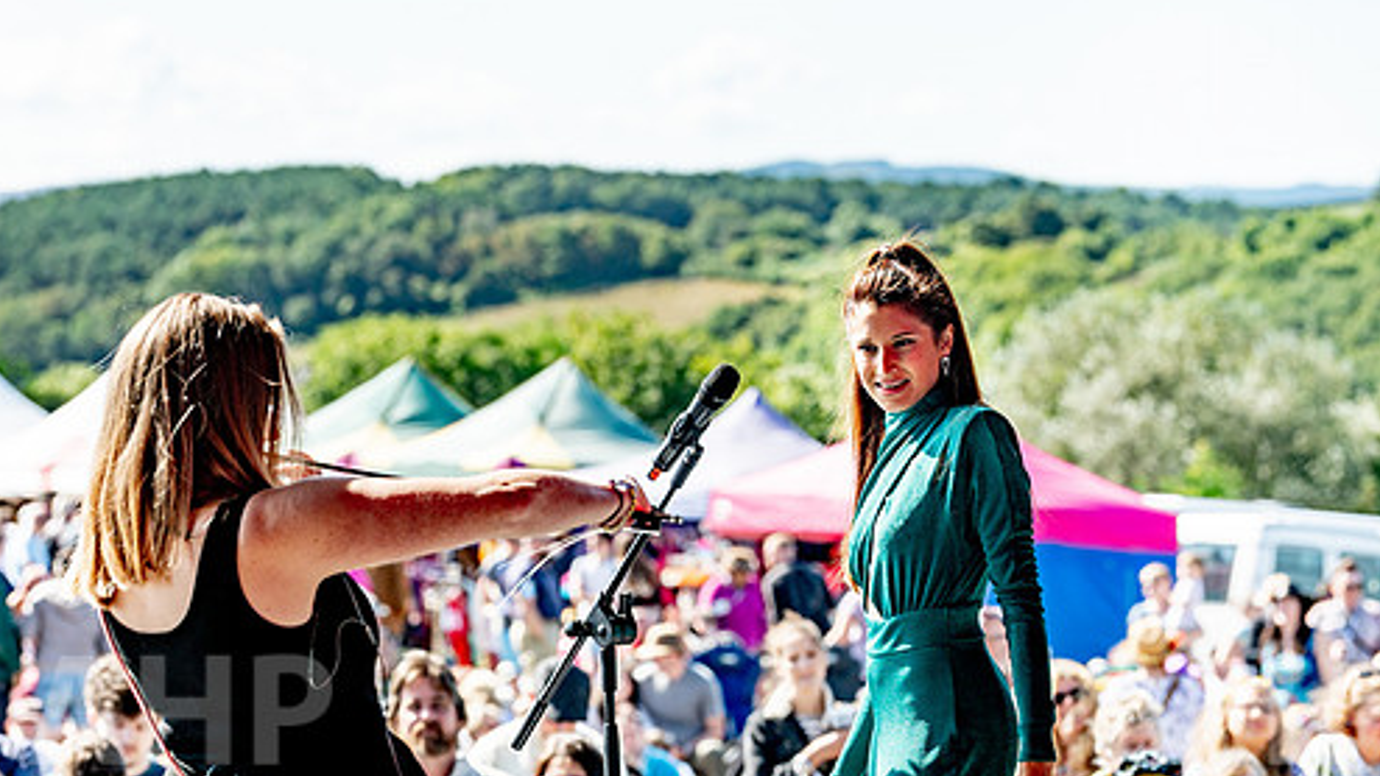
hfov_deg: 13.0
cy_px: 408
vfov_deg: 7.3
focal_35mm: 166
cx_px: 715
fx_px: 6075
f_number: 5.6
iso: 100
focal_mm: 135
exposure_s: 1/640
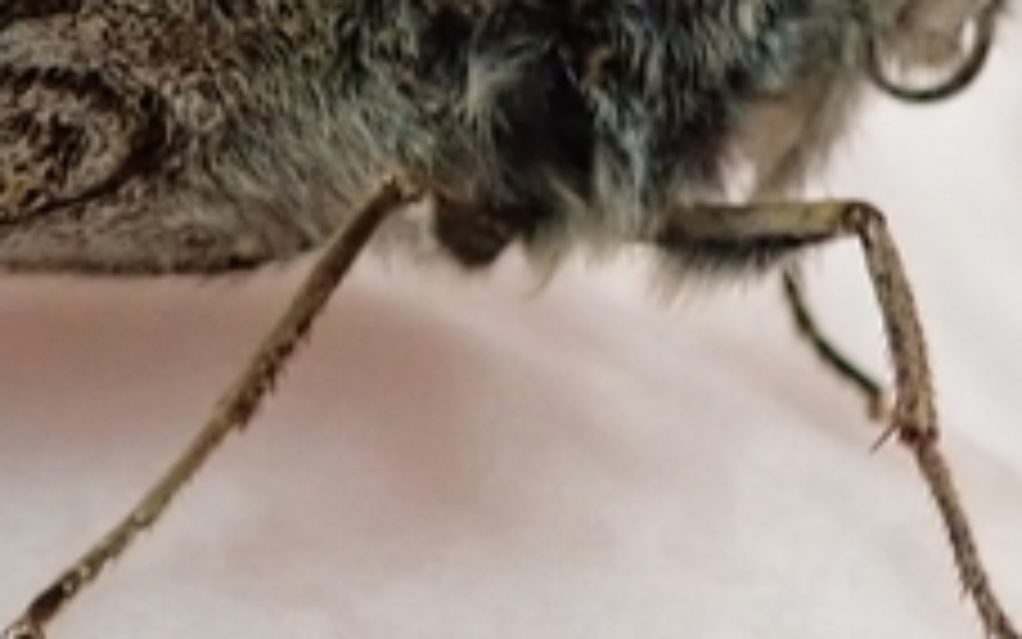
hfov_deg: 12.4
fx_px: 4680
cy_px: -396
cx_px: 306
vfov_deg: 7.6
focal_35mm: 168
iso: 500
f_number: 2.3
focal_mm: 5.5
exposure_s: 1/125
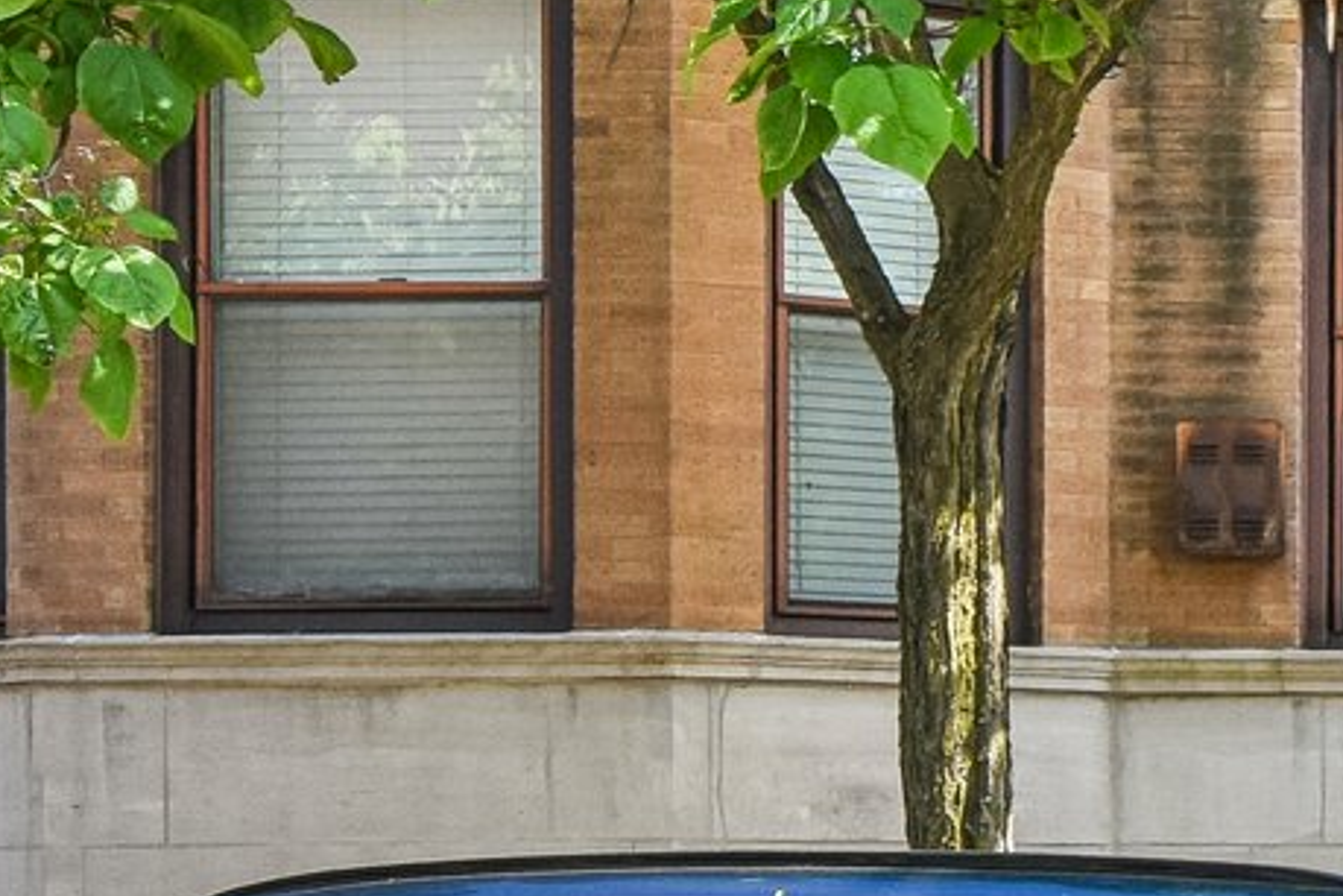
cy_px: -45
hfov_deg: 13.2
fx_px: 4999
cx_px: 2677
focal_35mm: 134
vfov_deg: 10.1
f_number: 8
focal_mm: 20
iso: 400
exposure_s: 1/200
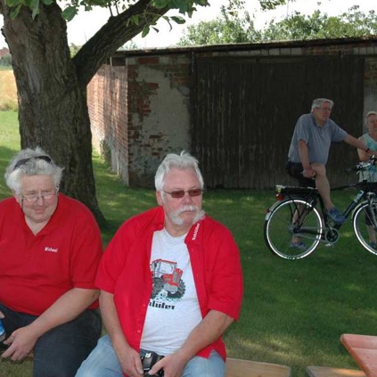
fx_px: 860
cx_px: 48
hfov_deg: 24.1
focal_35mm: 70
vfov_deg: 24.7
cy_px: 149
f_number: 5.6
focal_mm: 29
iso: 400
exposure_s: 1/500
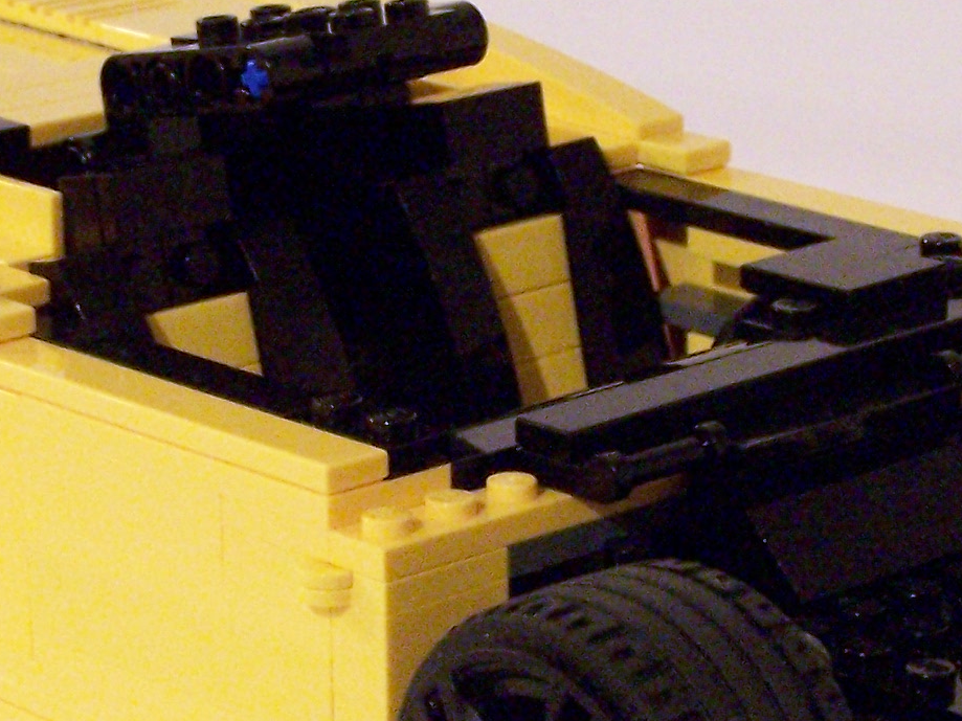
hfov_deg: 12.6
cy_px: 477
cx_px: 487
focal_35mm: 157
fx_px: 4363
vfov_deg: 9.4
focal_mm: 9.3
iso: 400
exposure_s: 1/8
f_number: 3.1
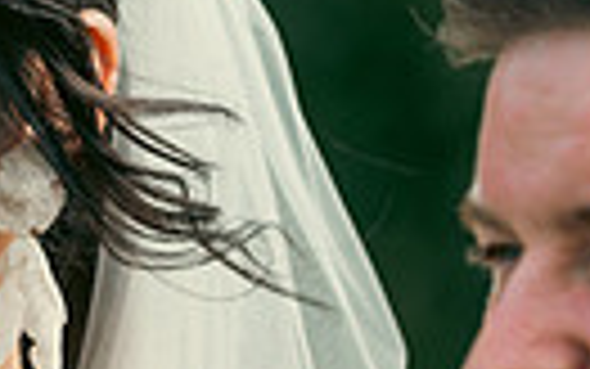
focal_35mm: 766
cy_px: 443
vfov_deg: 1.7
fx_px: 12322
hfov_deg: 2.7
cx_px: 18
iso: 100
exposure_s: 1/320
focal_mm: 170
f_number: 3.5
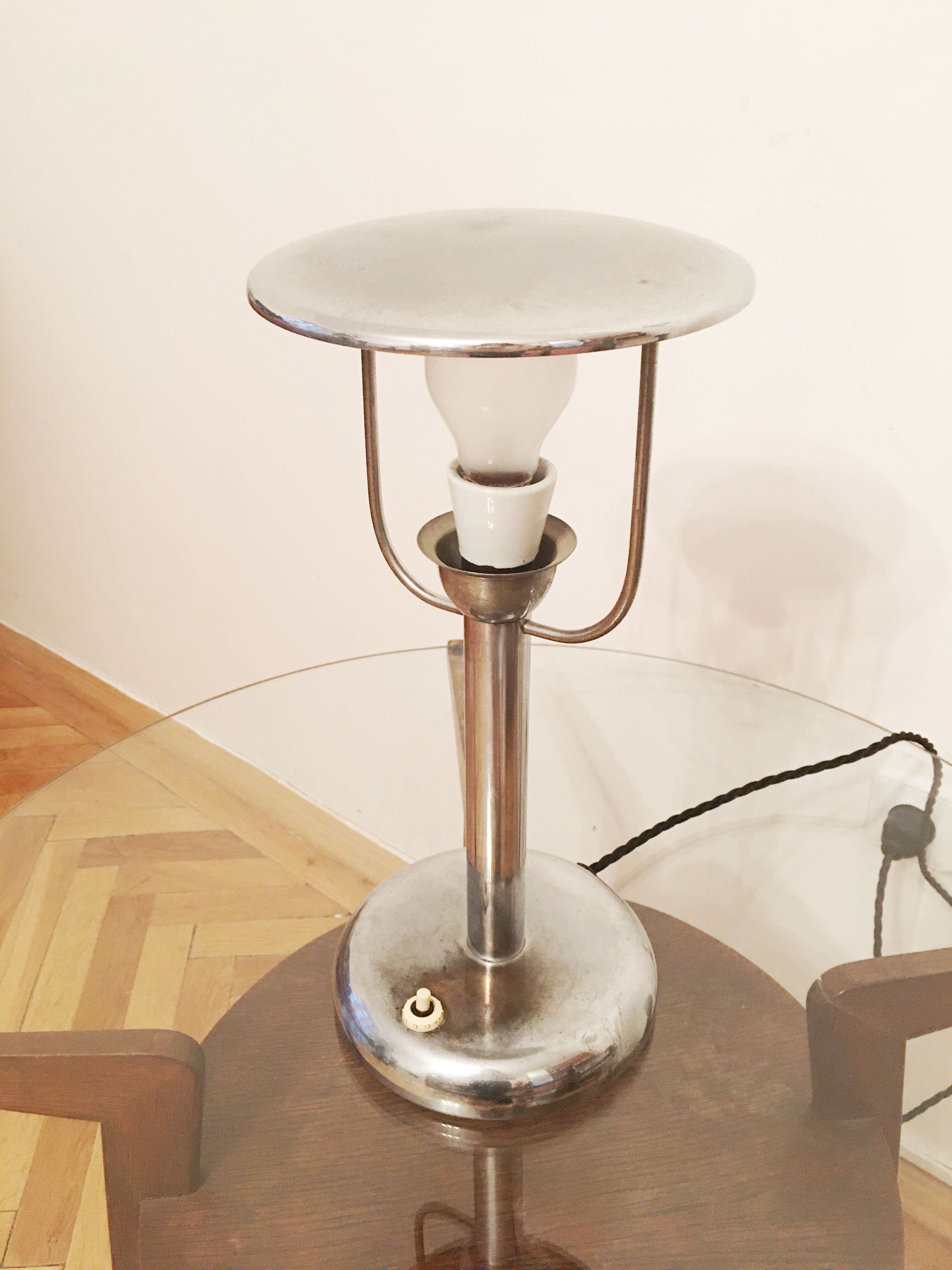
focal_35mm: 29
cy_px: 635
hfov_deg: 48.2
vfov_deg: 61.7
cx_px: 476
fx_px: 1063
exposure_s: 1/10
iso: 80
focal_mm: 4.15
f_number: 2.2
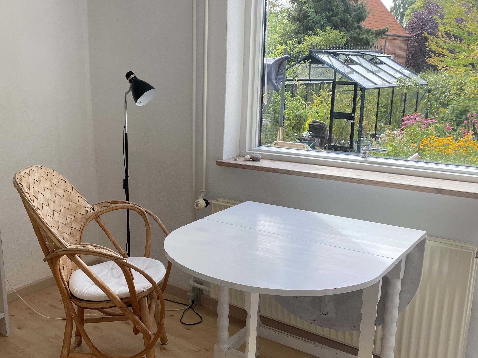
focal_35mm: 37
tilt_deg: -12.7
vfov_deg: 38.7
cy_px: 190
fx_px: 511
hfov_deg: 49.1
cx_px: 151
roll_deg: +1.2
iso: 32
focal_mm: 4.25
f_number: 1.8
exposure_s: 1/235
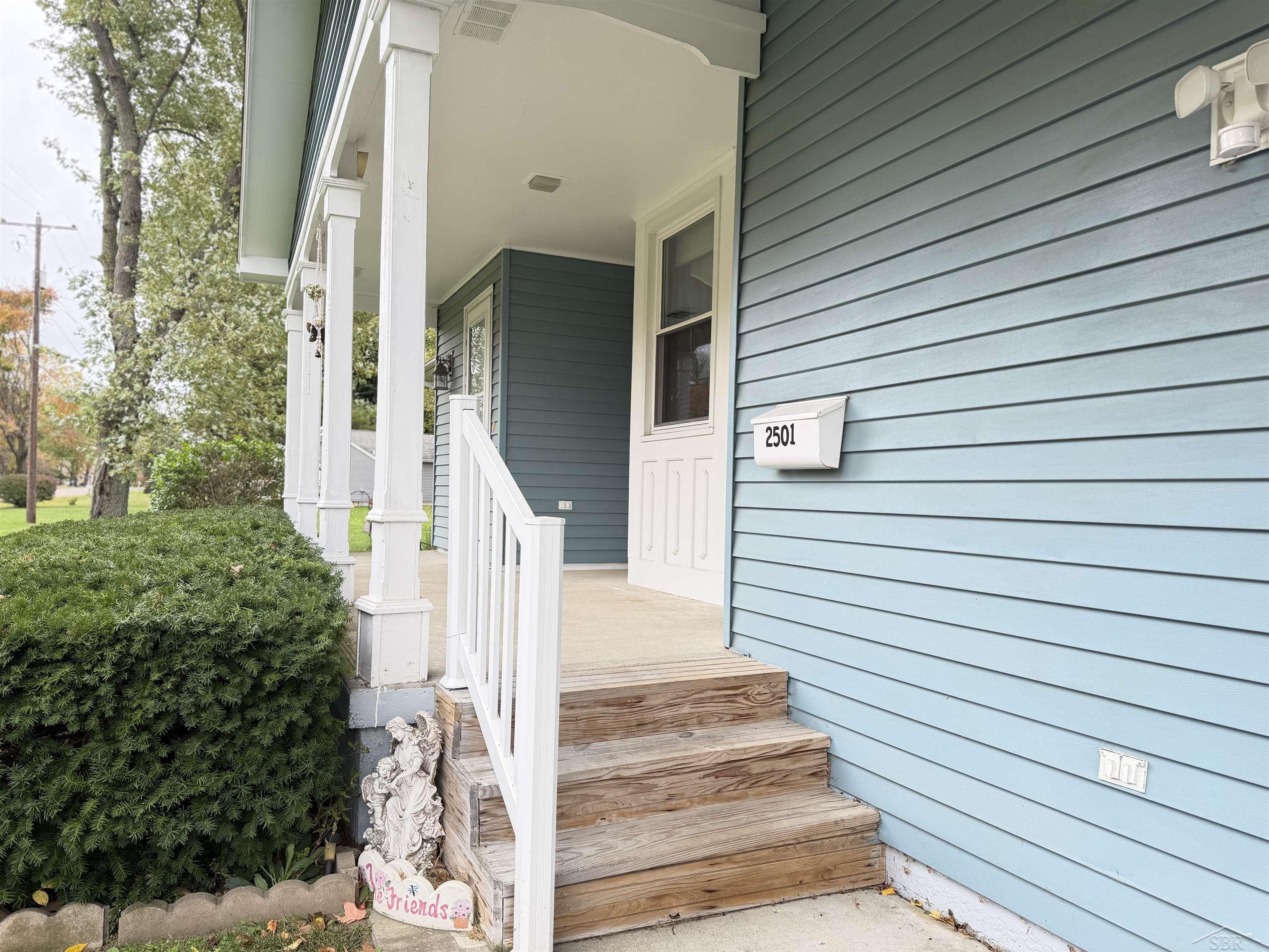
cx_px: 634
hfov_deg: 71.6
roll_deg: -1.5
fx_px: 880
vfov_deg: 56.8
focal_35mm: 24
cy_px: 476
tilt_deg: +0.7
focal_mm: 6.76
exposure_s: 1/246
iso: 80
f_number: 1.78
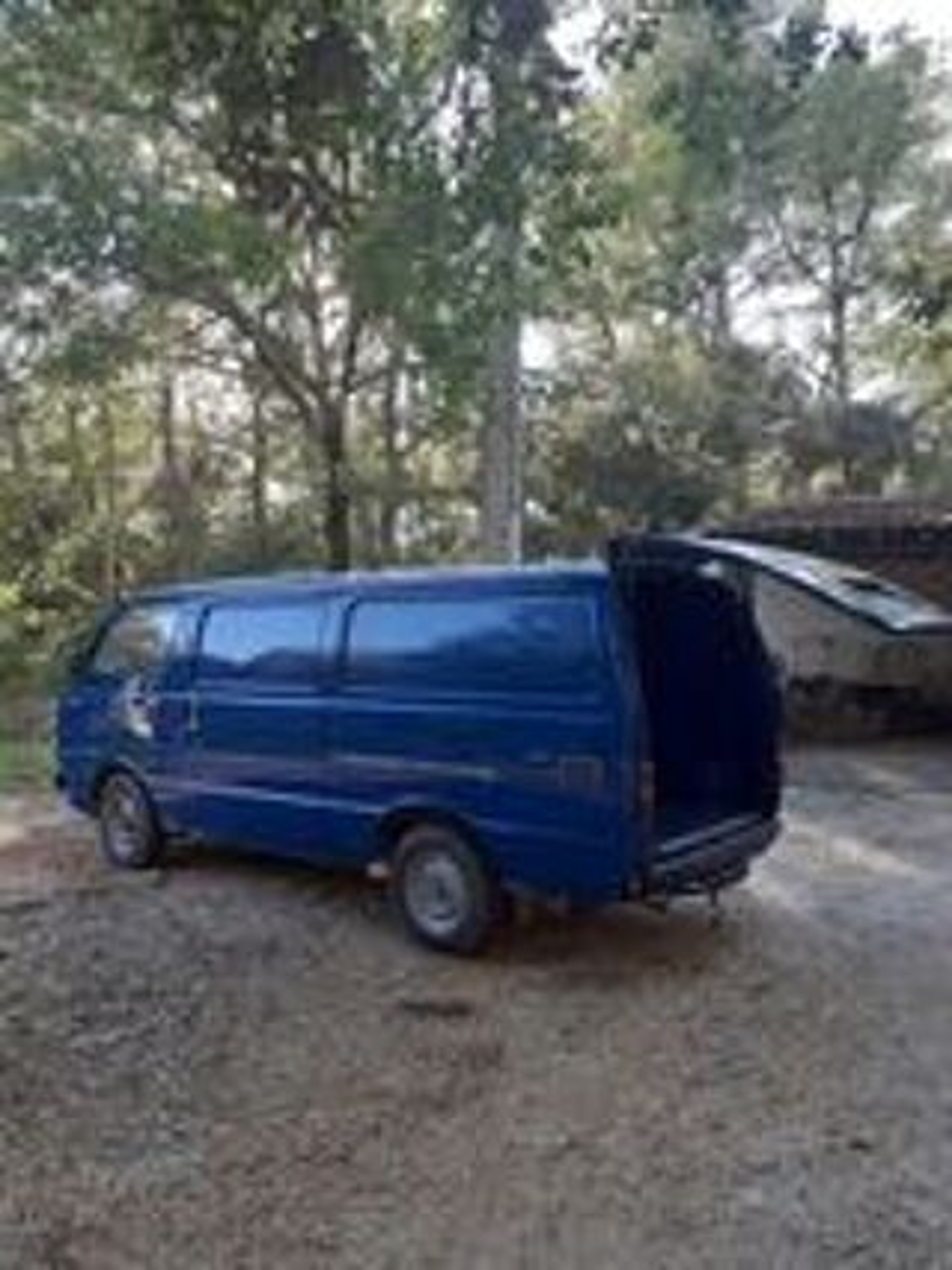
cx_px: 476
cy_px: 635
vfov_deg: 65.3
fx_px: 991
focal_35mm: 27
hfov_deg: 51.3
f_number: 1.9
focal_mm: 3.6
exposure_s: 1/100
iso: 40
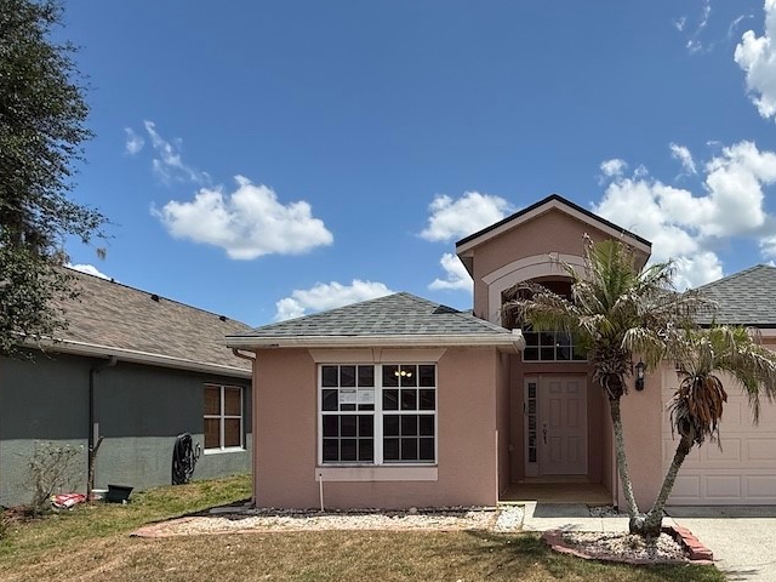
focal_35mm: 28
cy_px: 417
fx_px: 628
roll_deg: +1.4
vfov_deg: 48.3
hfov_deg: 60.9
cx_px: 555
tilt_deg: +2.0
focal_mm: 2.22
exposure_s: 1/3125
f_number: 2.2
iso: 50
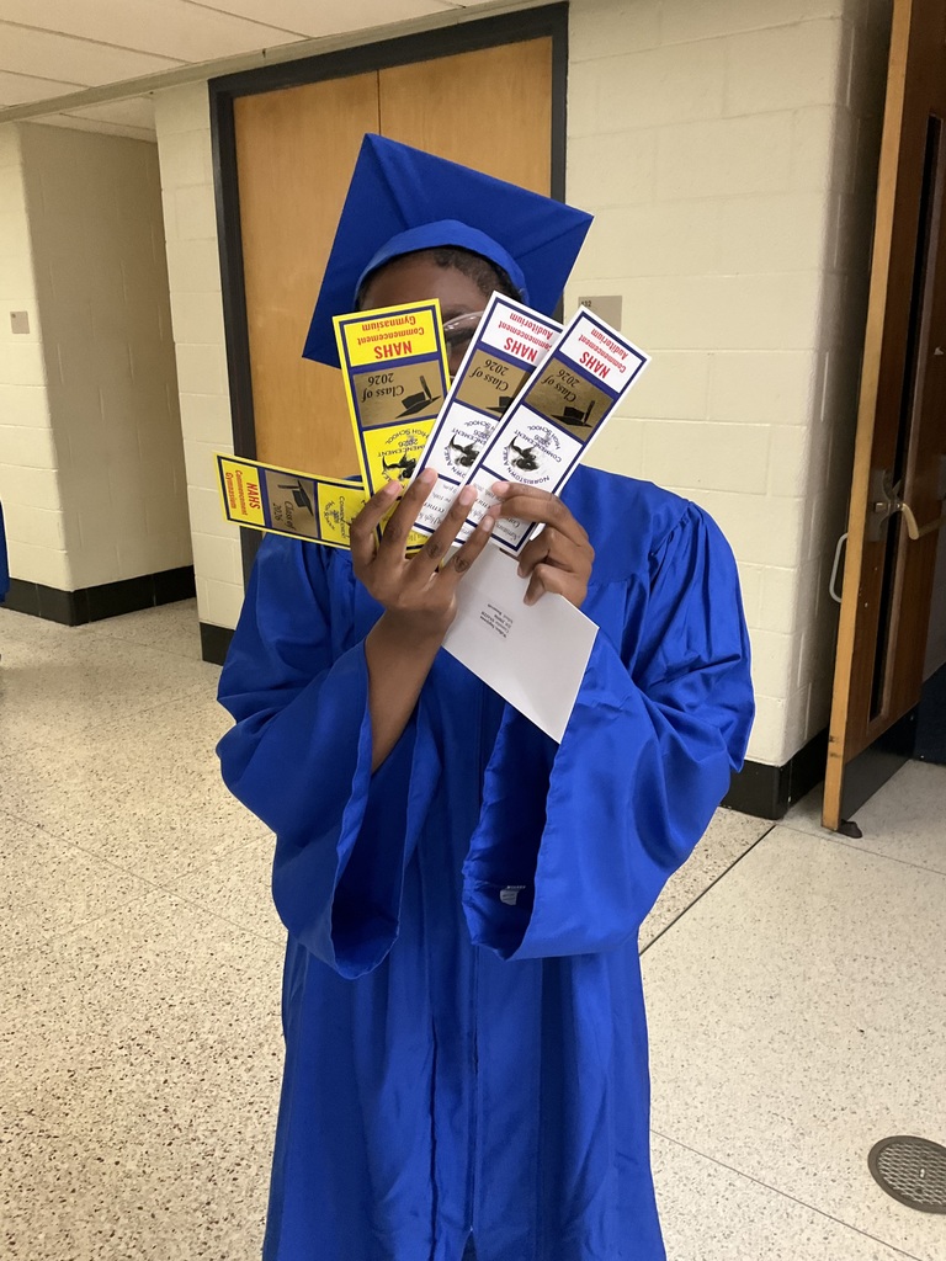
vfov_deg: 61.7
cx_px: 473
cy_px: 630
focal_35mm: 29
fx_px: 1057
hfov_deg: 48.2
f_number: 1.8
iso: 160
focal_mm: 3
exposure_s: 1/60
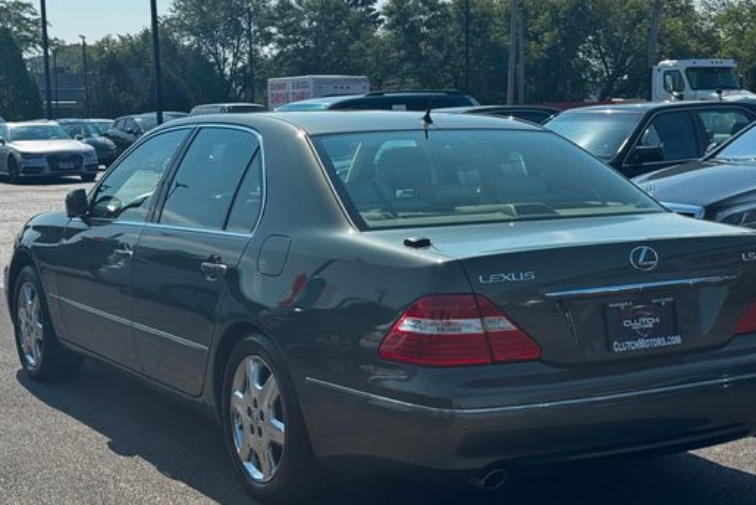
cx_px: 410
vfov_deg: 21.9
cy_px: 260
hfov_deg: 32.3
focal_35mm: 62
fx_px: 1303
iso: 64
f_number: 1.78
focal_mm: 6.76
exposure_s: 1/4310
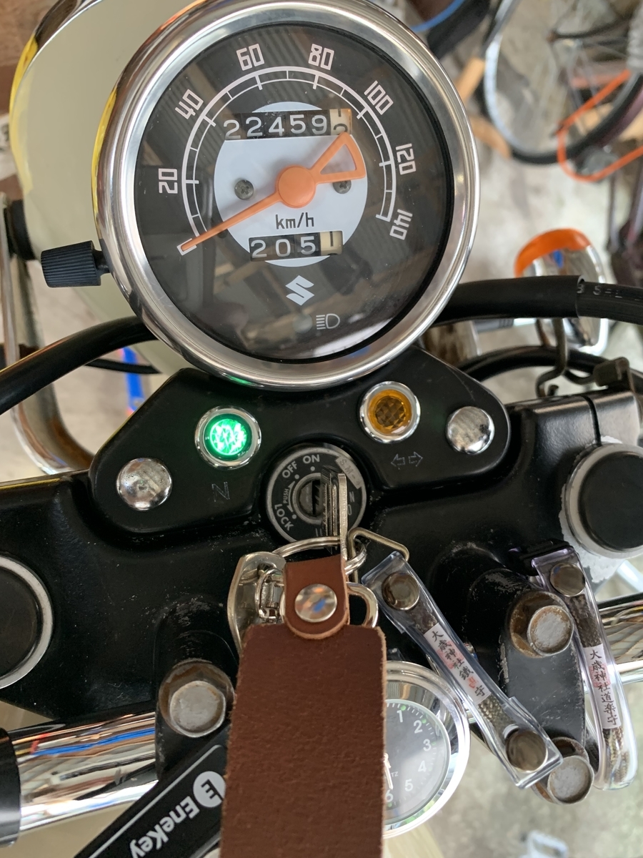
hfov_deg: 53.1
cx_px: 322
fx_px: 644
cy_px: 429
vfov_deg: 67.3
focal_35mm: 26
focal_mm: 4.25
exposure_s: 1/60
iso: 250
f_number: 1.8
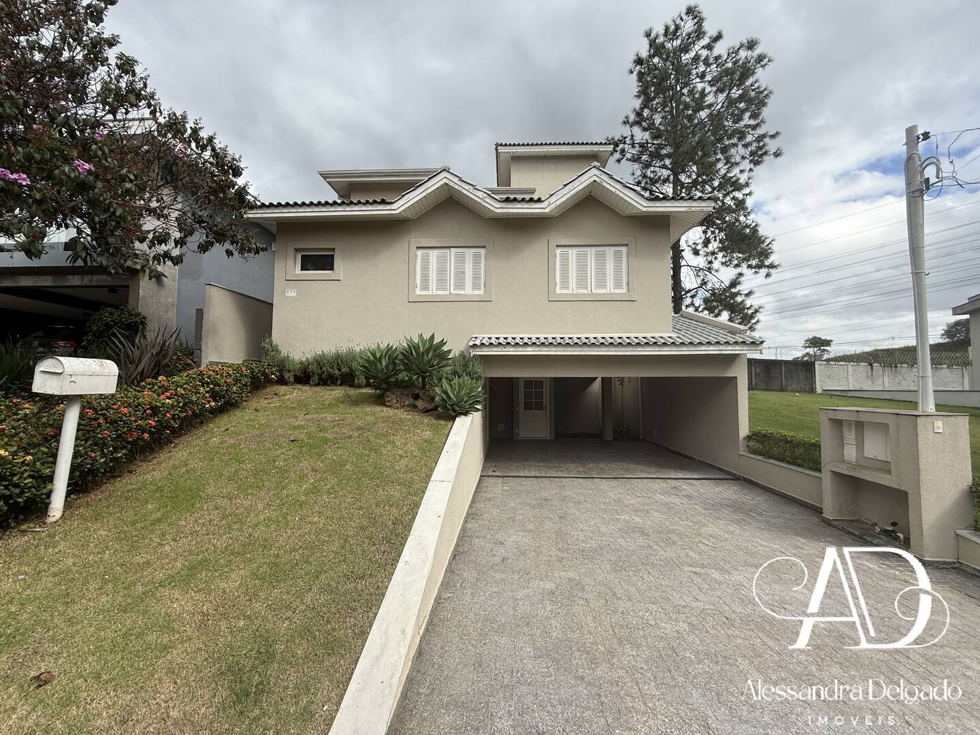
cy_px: 368
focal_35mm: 14
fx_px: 396
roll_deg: -0.2
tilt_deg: +3.8
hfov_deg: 102.1
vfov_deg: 85.7
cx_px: 490
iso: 50
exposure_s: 1/864
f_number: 2.2
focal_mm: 2.22
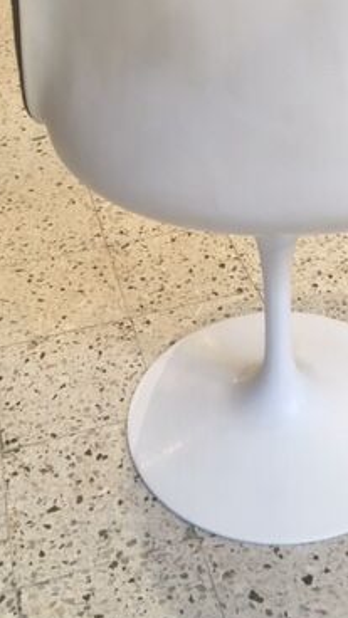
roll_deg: +1.5
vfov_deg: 36.7
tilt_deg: -27.3
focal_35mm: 55
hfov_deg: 21.6
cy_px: 131
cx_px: 269
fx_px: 902
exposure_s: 1/33
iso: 125
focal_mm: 4.15
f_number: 2.2
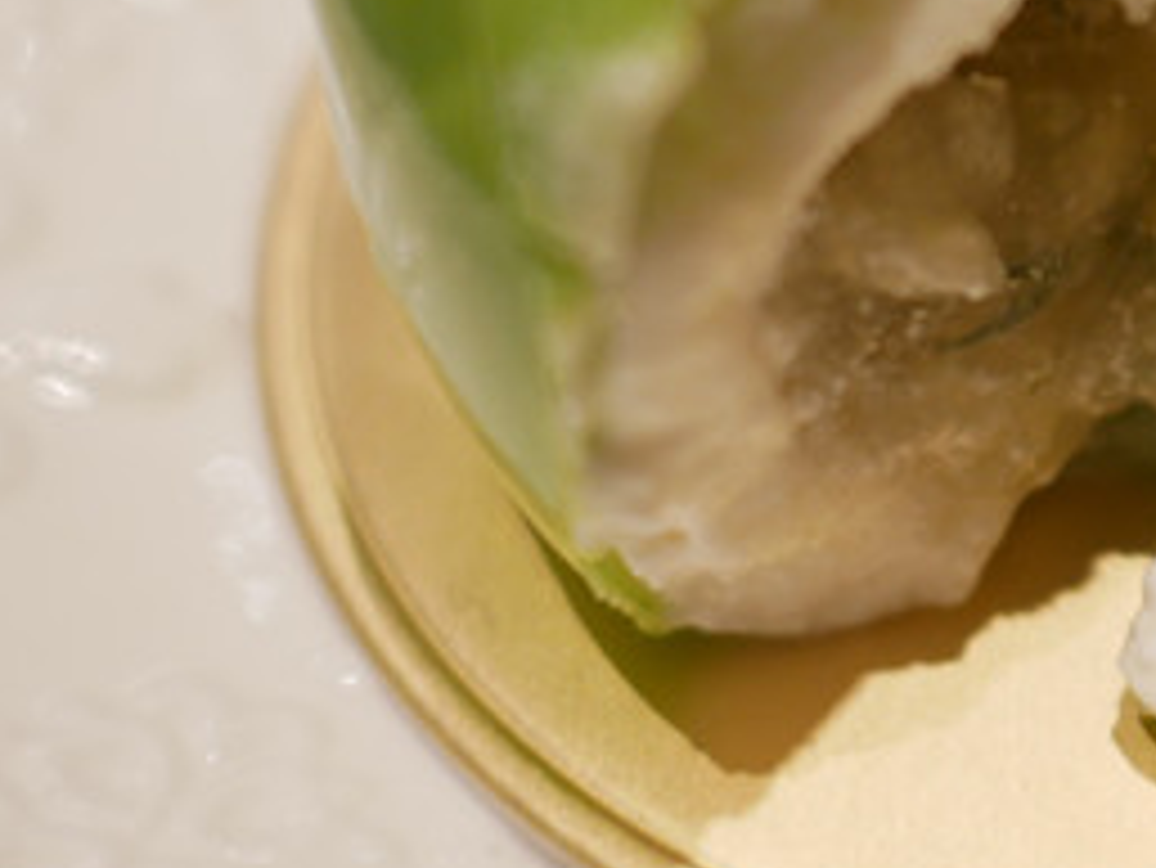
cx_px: 1403
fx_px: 3508
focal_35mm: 105
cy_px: -29
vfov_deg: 13.9
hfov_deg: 17.8
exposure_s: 1/100
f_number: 1.7
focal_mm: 15
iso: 200
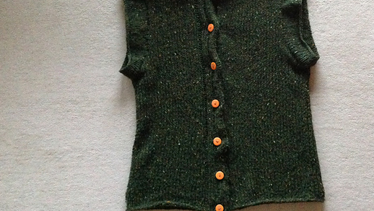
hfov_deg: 43.5
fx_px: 466
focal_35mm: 47
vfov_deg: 25.5
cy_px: 94
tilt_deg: -86.6
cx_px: 224
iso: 800
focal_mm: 4.28
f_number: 2.4
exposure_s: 1/15
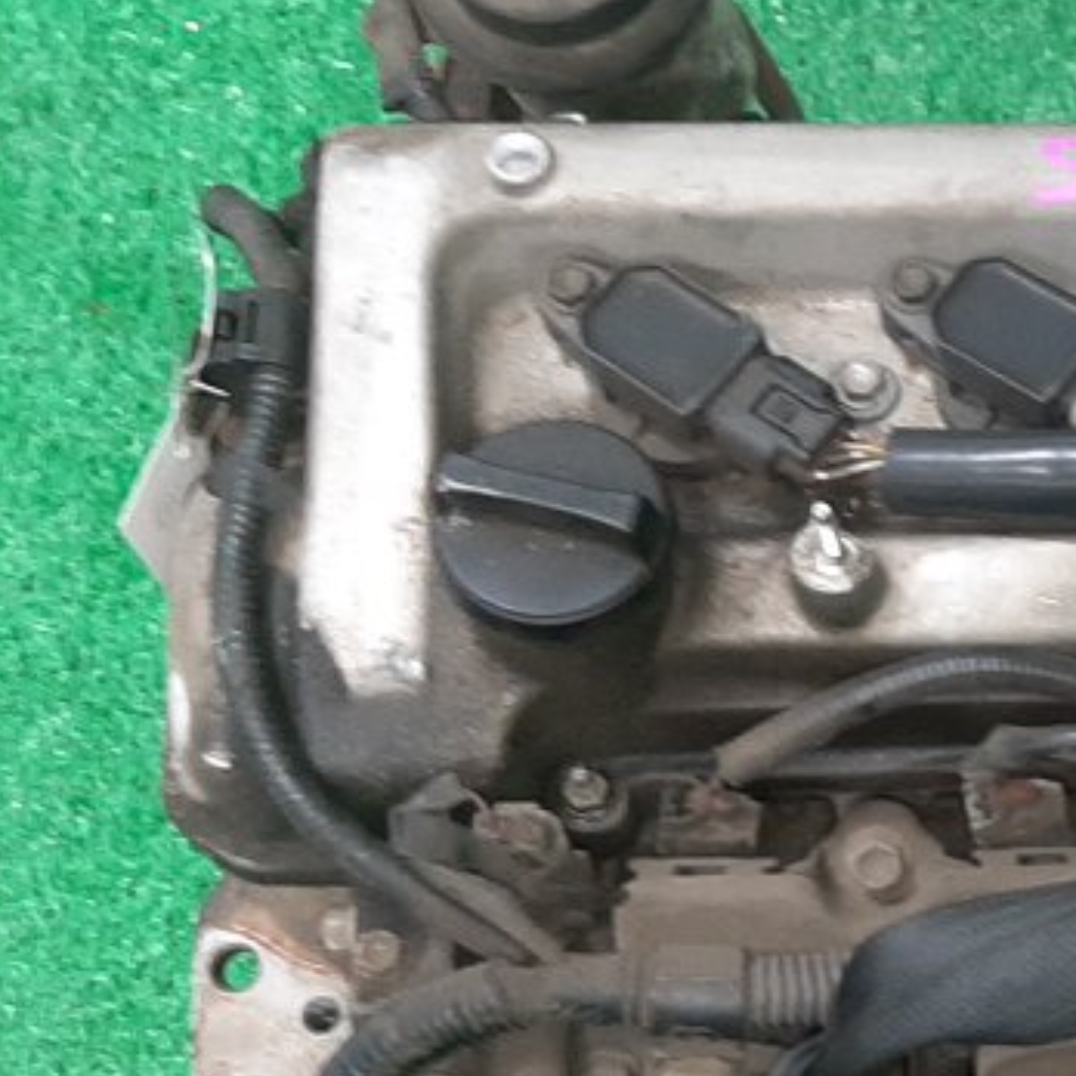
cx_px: 1546
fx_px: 3341
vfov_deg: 18.1
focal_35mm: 95
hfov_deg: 16.8
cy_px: 866
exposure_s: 1/50
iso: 181
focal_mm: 3.93
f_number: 1.7
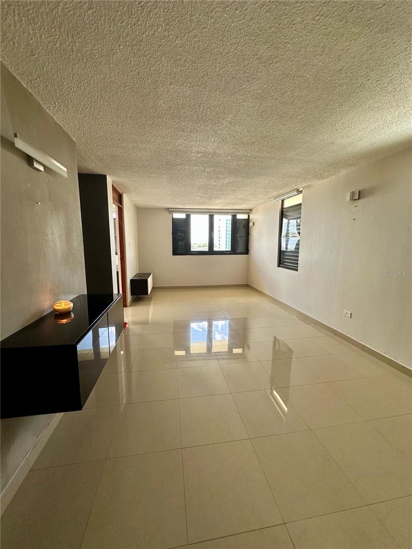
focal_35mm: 14
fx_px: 222
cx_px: 206
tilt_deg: -8.5
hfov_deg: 85.7
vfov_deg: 102.1
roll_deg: -0.2
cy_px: 274
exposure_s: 1/99
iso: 100
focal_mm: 2.22
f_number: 2.2
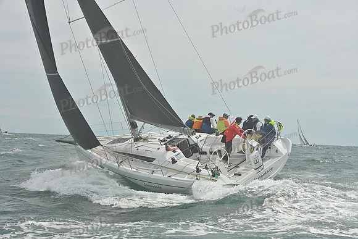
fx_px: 696
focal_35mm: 70
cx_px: 179
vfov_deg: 19.5
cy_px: 120
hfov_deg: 28.8
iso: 320
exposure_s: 1/1250
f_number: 11
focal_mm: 70
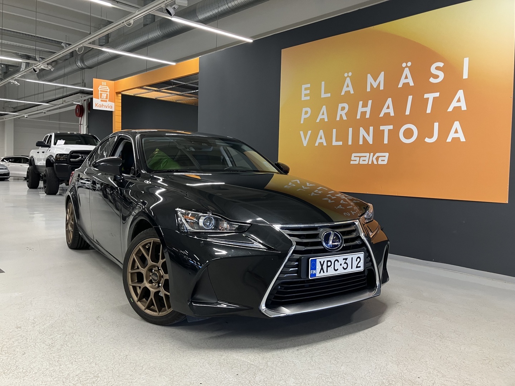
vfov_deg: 49.7
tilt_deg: -1.7
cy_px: 193
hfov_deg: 63.4
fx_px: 417
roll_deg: -1.0
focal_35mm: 28
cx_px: 258
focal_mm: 3.99
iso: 80
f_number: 1.8
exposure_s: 1/50
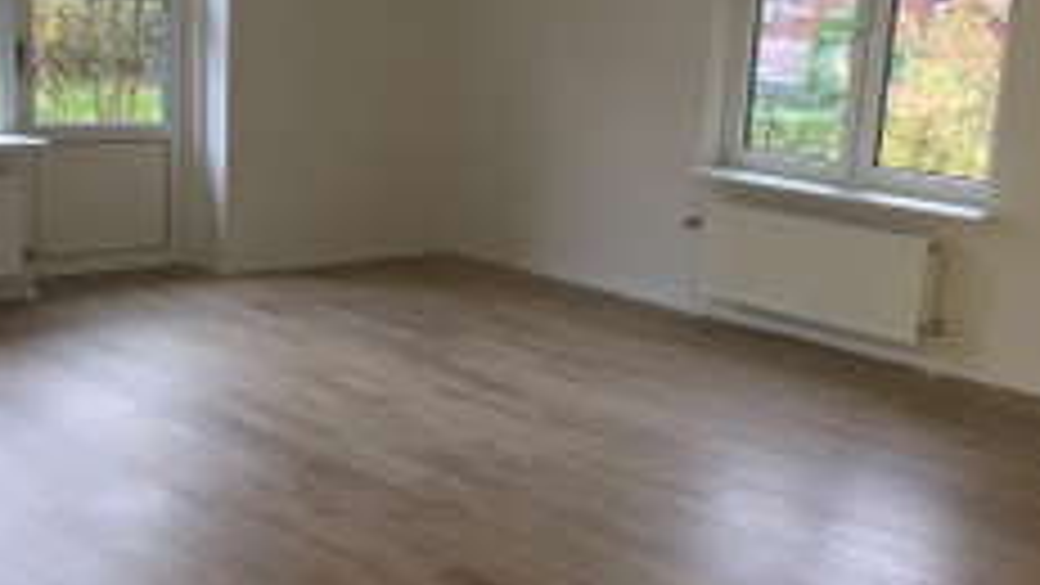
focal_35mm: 51
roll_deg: -2.7
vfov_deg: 23.5
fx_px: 1407
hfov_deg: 40.6
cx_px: 506
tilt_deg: -11.1
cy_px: 328
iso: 80
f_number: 2.2
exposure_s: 1/33
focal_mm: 4.15
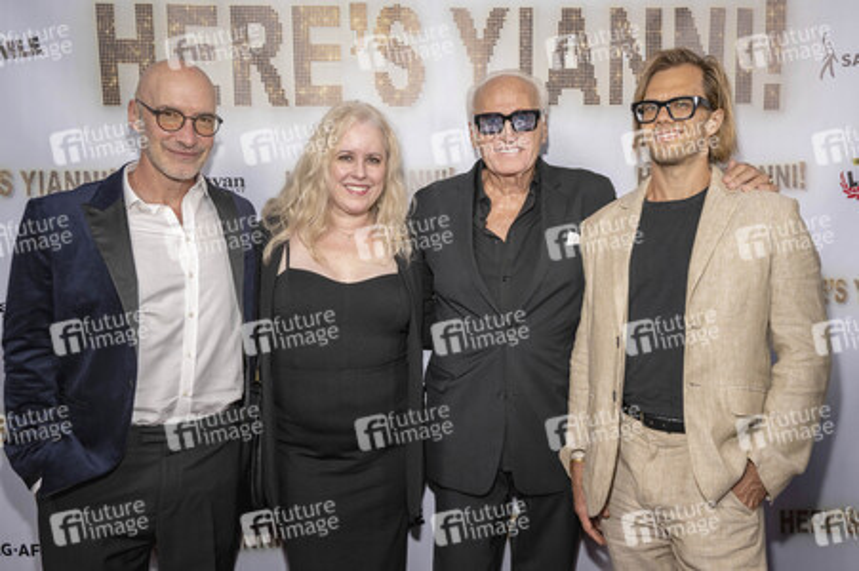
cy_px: 286
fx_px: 632
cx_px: 430
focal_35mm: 26
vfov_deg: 48.7
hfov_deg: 68.4
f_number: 6.3
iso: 640
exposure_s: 1/200
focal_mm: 26.5
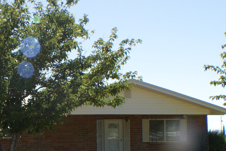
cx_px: 18
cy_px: 130
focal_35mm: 96
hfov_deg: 20.7
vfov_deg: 14.2
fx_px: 603
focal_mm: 26
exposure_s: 1/80
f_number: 11
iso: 100
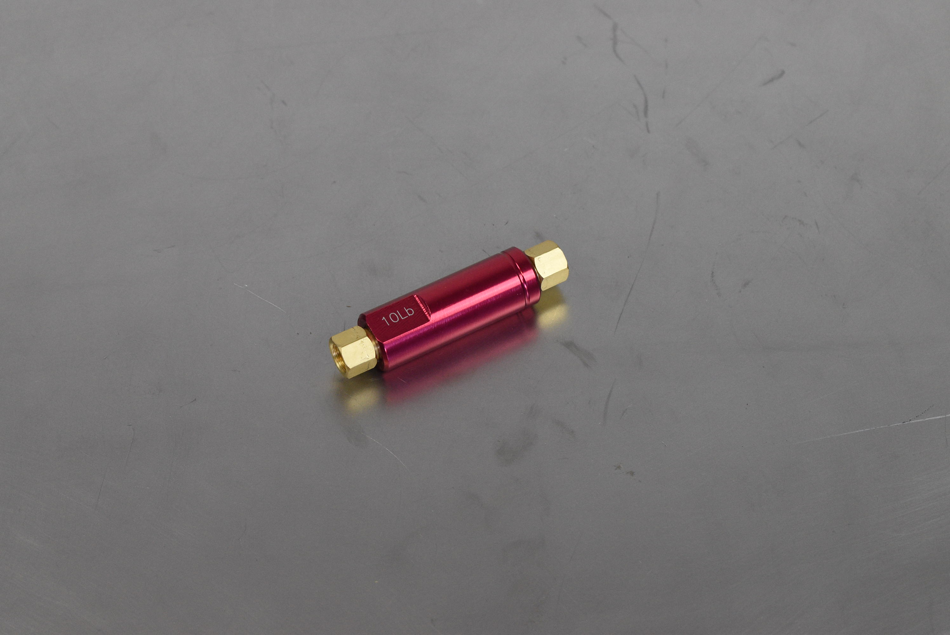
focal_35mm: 82
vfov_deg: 16.6
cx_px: 475
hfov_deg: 24.6
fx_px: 2179
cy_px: 318
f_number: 7.1
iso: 1250
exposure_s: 1/200
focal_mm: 55
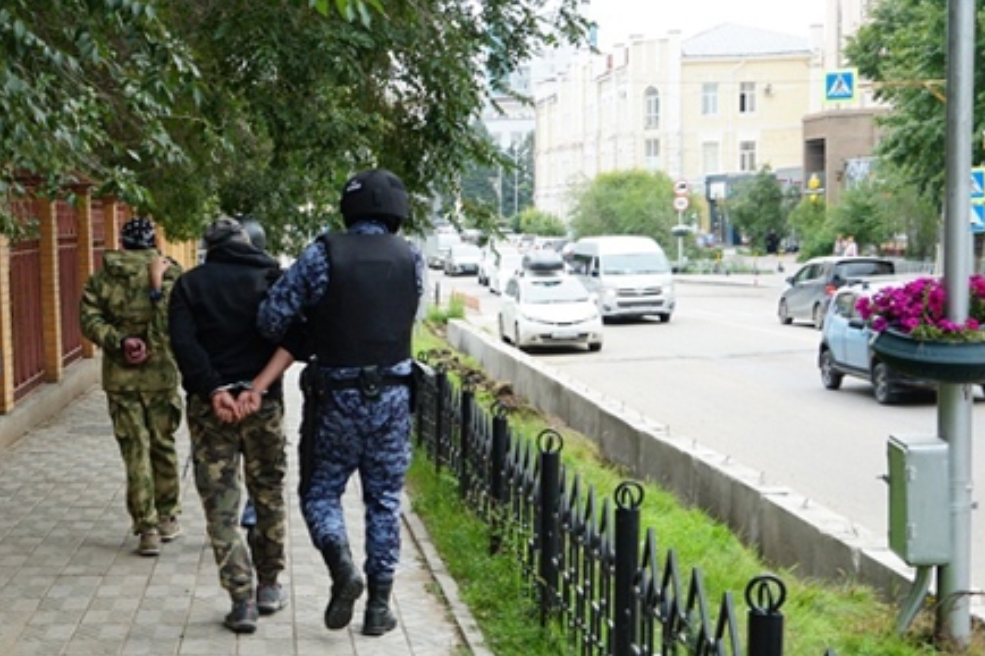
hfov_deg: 30.0
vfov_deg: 20.9
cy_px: 411
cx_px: 145
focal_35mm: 65
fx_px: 1774
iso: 100
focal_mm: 25
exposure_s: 1/80
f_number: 5
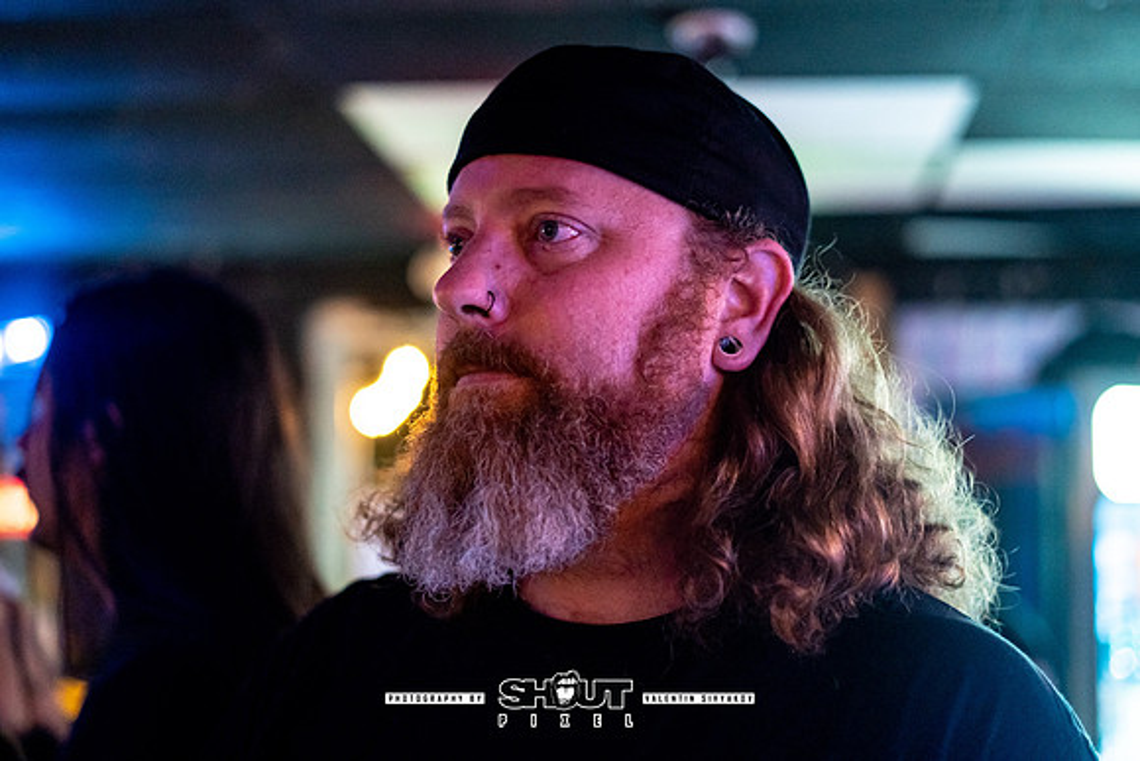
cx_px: 590
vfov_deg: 25.0
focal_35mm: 54
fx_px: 1714
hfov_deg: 36.8
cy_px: 382
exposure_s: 1/125
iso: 2500
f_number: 1.8
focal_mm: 50
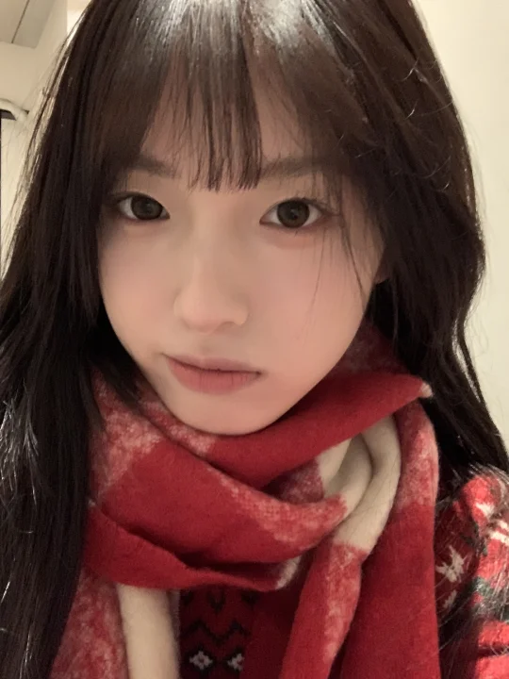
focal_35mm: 32
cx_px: 254
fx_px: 627
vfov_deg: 56.8
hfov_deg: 44.2
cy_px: 340
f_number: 2.2
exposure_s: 1/15
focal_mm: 2.87
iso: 640
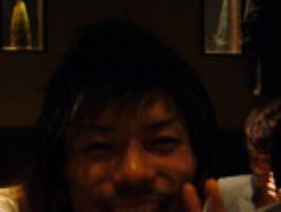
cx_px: 141
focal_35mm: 110
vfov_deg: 13.3
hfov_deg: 17.8
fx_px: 895
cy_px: 224
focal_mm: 5.8
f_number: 2.8
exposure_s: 1/8
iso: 200
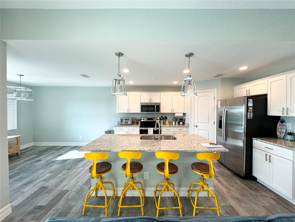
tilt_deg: -1.4
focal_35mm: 14
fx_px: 119
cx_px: 148
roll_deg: -0.2
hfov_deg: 102.1
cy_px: 111
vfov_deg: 85.7
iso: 125
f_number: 2.2
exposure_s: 1/120
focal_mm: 2.22
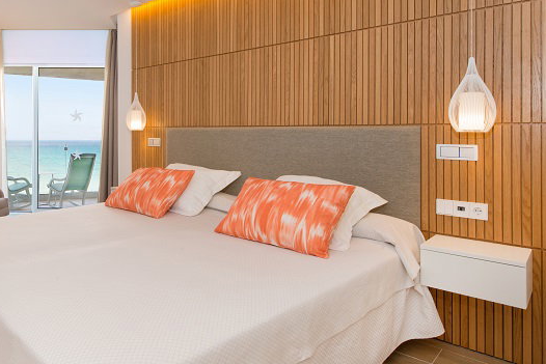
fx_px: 394
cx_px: 163
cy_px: 145
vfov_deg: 49.3
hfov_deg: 66.6
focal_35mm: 26
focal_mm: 16
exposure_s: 1/15
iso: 400
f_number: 16
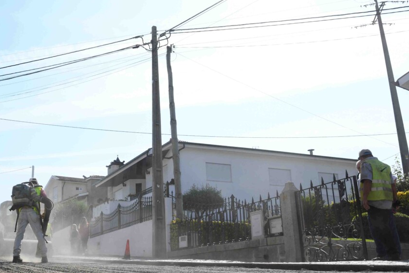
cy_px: 173
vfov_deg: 38.6
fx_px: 386
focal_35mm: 34
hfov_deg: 55.5
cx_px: 168
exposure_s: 1/800
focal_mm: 24
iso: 320
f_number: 7.1
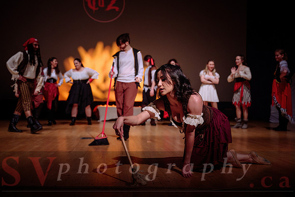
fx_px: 354
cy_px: 100
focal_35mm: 43
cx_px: 139
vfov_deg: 31.1
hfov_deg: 45.2
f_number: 2.8
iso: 1600
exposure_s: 1/250
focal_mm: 40
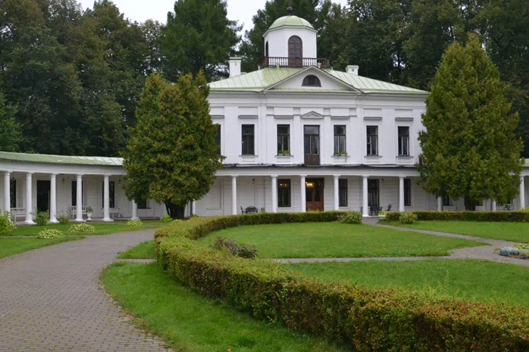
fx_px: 558
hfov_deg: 49.9
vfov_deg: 35.0
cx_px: 182
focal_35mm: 38
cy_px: 161
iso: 1600
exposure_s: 1/320
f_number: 9
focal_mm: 18
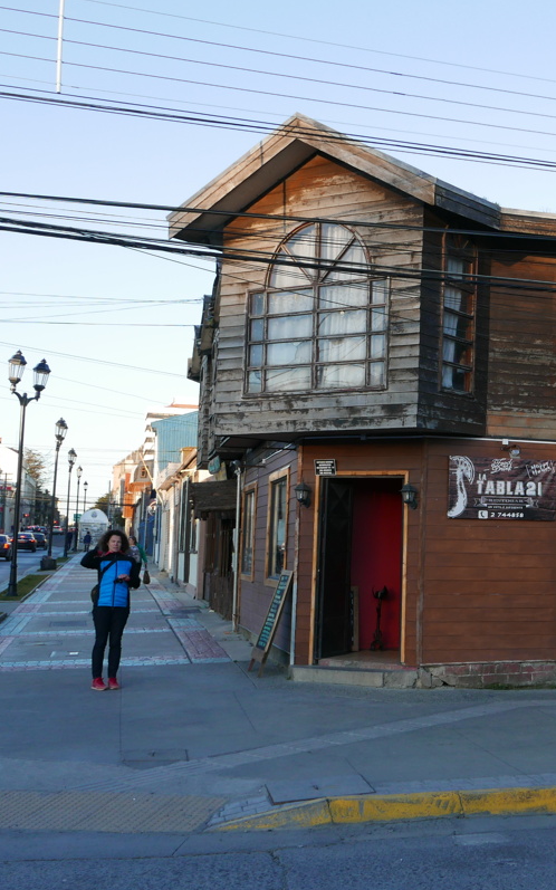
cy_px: 444
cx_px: 606
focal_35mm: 49
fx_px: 1188
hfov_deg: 24.6
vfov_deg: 41.1
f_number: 5.6
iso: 200
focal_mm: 14.4
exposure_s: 1/125
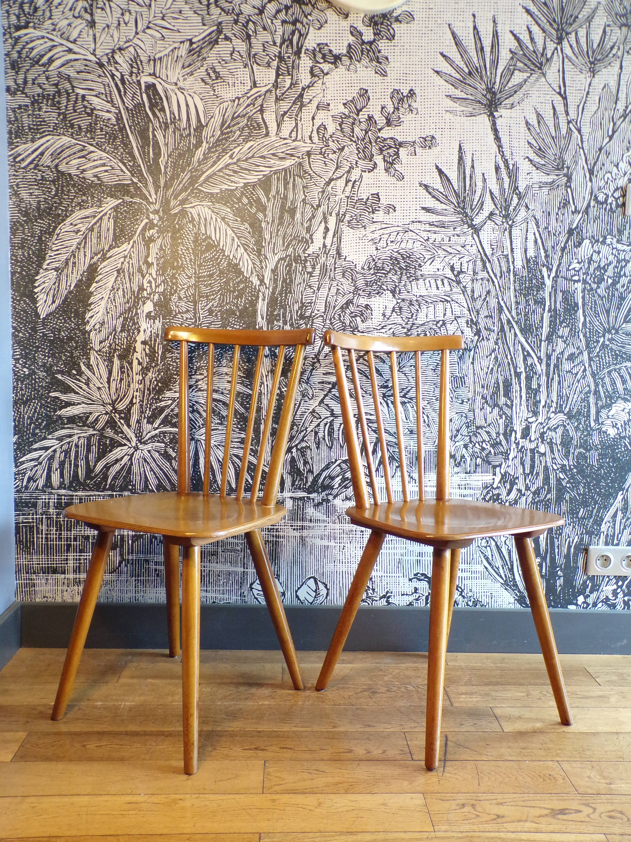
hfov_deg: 44.2
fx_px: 778
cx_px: 316
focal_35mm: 32
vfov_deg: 56.8
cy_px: 421
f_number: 3.2
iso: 293
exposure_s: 1/17
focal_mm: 5.8
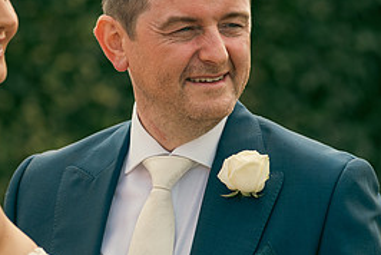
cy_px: 138
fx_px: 3115
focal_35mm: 294
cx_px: 69
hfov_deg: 7.0
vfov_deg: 4.7
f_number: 3.5
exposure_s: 1/320
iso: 100
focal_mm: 135
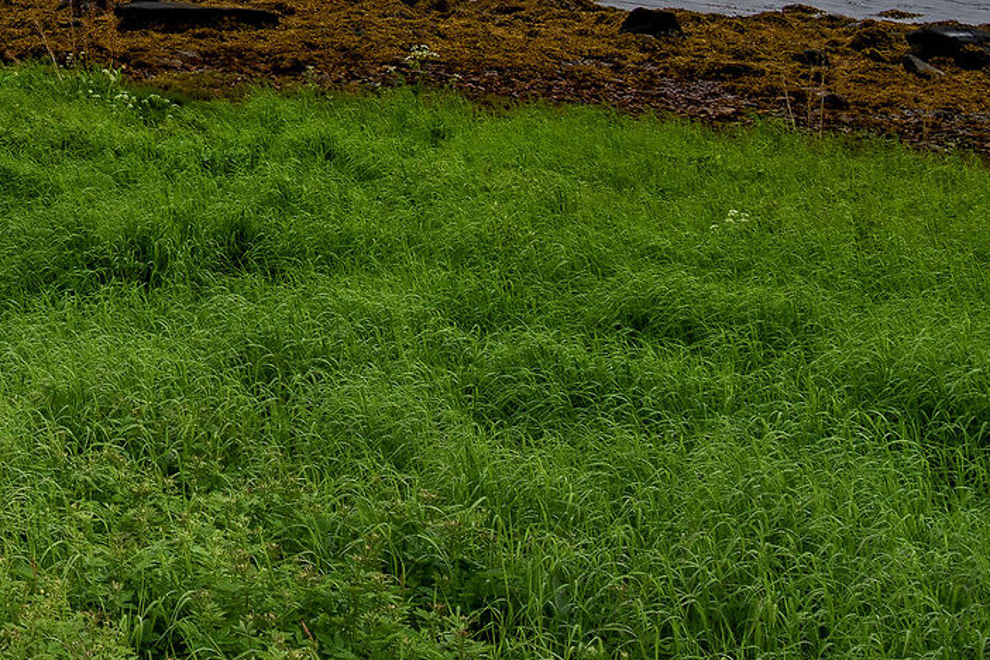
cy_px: -226
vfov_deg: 15.7
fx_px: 2255
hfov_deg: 19.9
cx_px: -659
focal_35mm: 82
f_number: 13
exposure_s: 1/50
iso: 100
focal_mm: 24
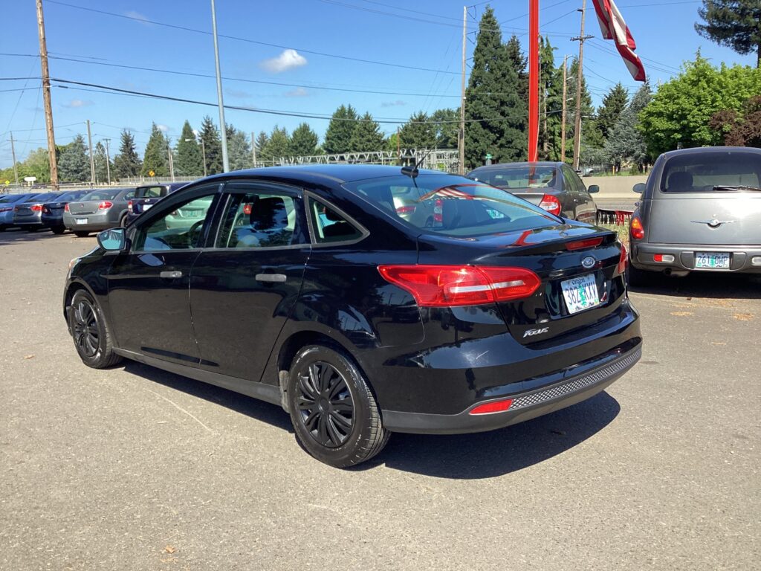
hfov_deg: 58.4
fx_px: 682
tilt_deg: -10.1
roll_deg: +1.9
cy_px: 286
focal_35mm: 31
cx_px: 380
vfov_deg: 45.4
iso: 25
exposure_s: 1/708
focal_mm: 3.3
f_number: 2.4
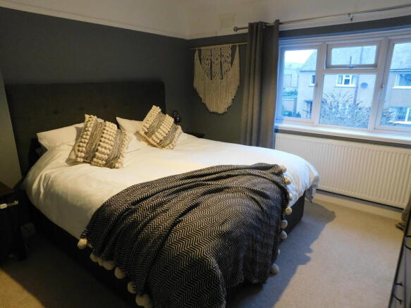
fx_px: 273
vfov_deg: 58.9
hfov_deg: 73.9
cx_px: 206
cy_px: 154
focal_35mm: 23
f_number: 3
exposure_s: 1/8
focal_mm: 4
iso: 400
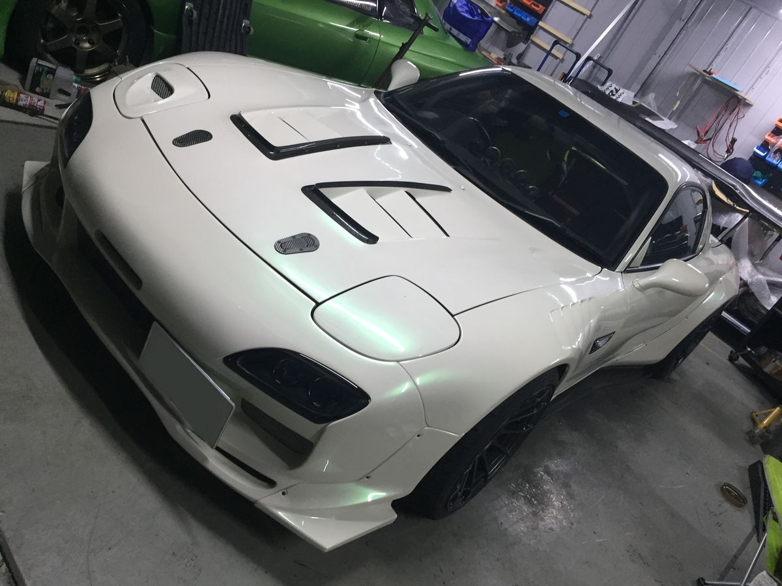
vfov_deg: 48.2
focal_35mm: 29
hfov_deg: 61.7
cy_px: 293
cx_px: 391
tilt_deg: -24.9
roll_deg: -32.0
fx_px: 655
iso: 160
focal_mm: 4.15
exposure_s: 1/33
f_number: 2.2
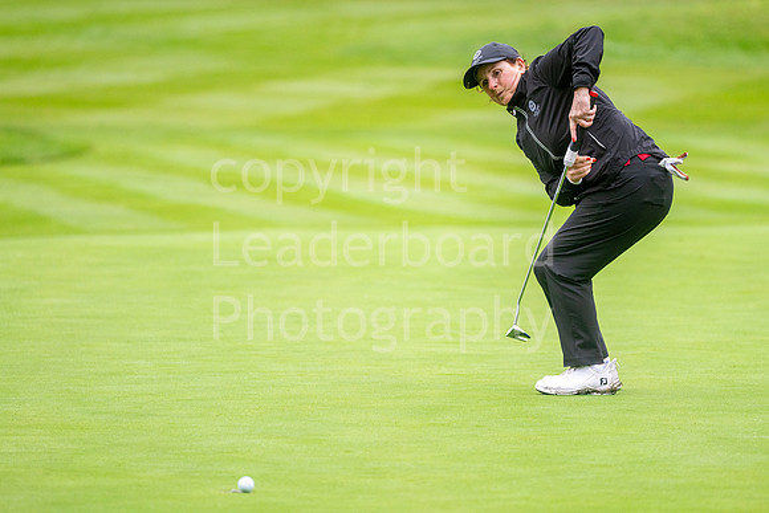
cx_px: 443
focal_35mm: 346
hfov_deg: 6.0
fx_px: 7386
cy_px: 217
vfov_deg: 4.0
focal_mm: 300
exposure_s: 1/1600
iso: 640
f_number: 4
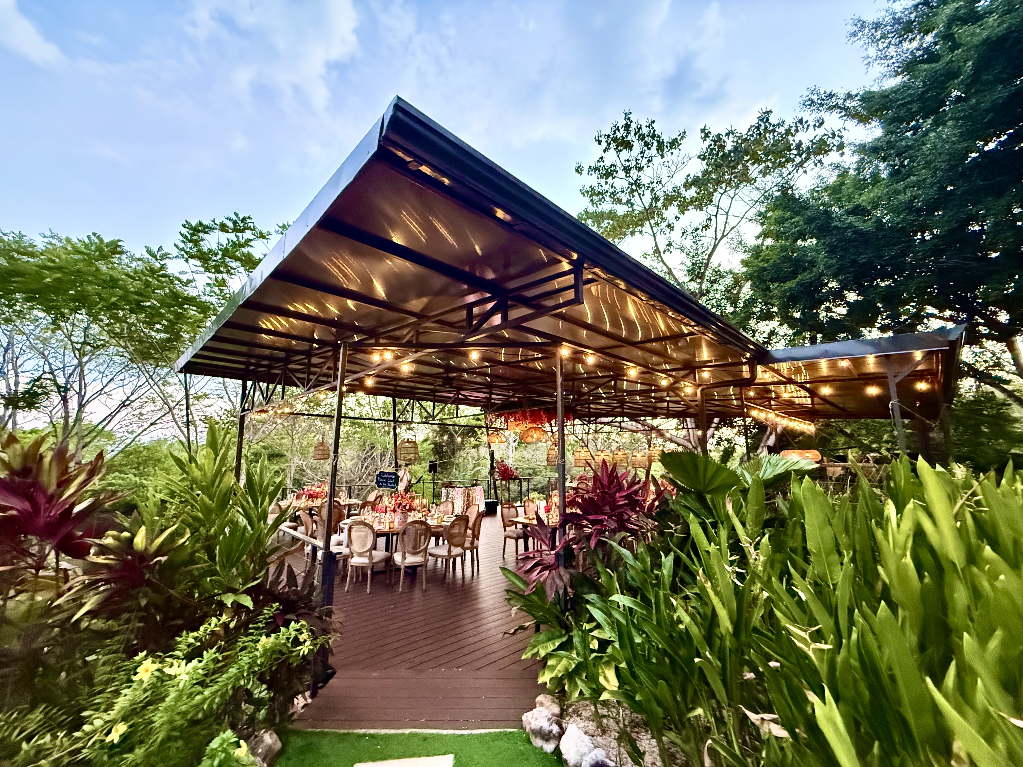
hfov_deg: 102.1
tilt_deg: +10.2
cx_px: 512
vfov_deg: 85.7
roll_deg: +0.9
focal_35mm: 14
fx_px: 414
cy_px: 384
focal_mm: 2.22
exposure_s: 1/40
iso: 1250
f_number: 2.2
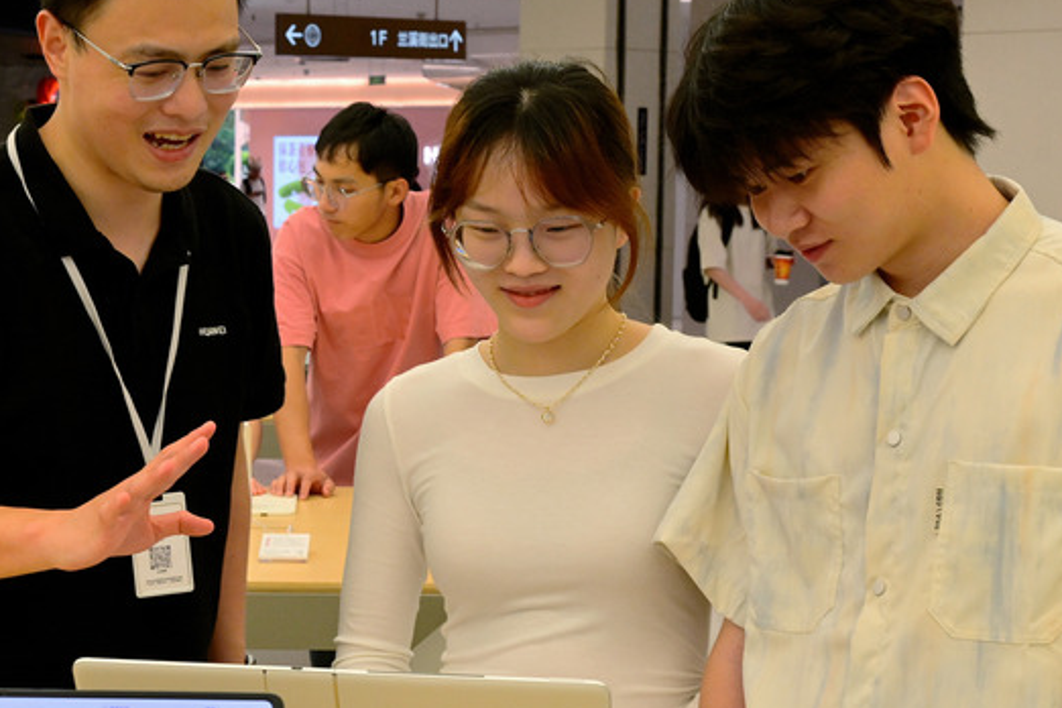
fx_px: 2507
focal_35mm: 85
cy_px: 557
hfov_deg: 23.6
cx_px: 240
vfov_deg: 16.0
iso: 720
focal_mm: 37
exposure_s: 1/125
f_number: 8
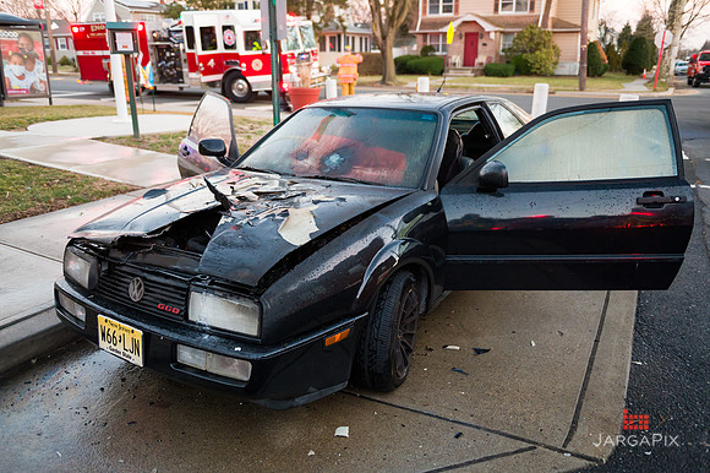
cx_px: 355
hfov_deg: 65.5
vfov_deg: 46.4
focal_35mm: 28
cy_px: 236
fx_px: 552
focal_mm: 28
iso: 2000
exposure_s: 1/250
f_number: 3.2
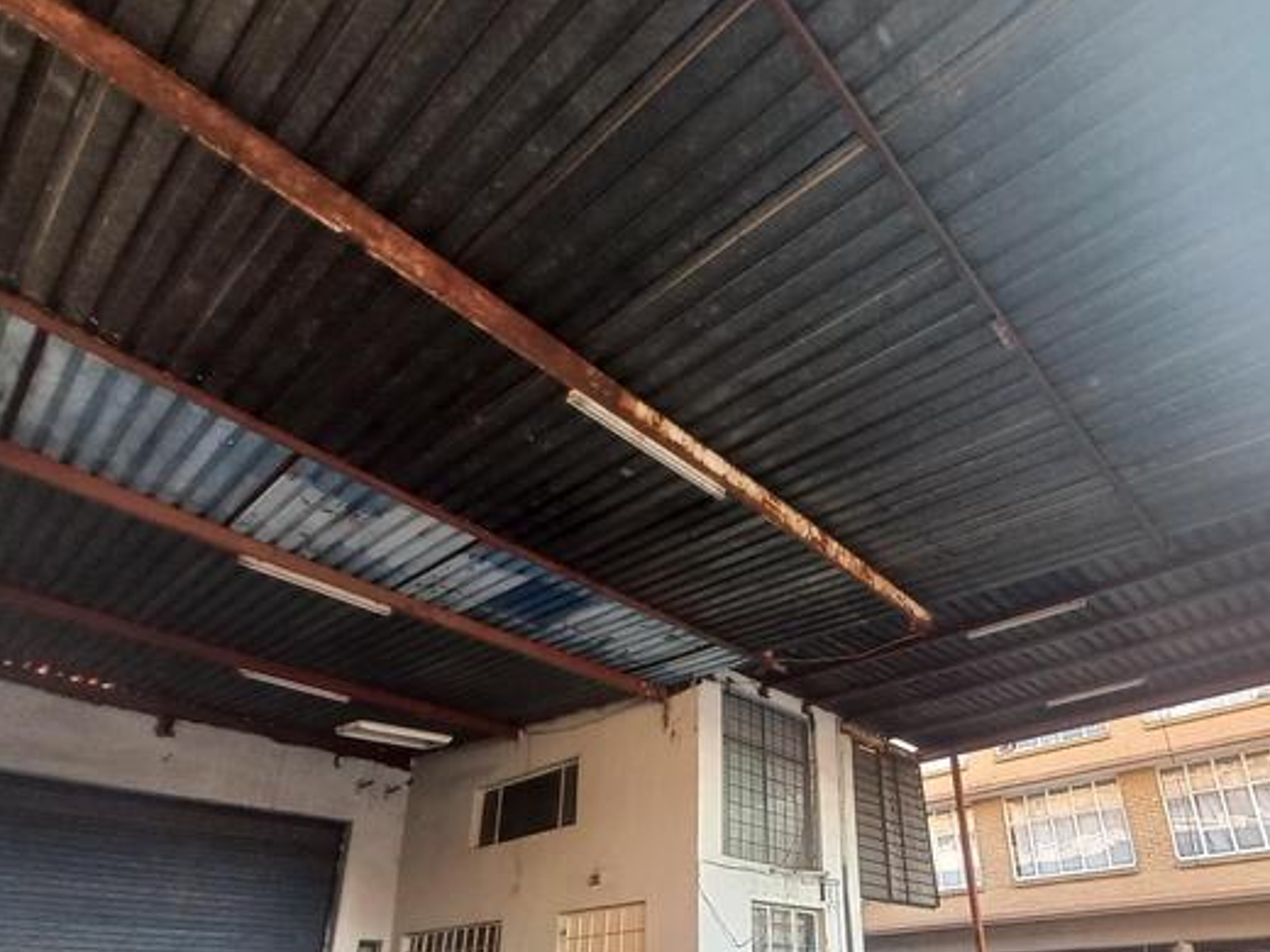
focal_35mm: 20
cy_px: 688
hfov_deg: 81.3
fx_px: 734
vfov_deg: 63.0
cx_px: 723
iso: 64
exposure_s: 1/50
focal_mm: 1.42
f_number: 2.2
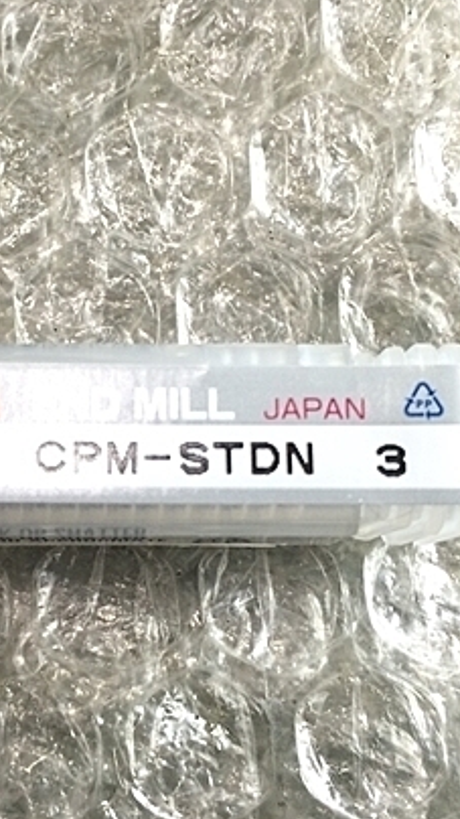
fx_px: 1085
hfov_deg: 23.5
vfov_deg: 41.3
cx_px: 85
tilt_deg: -83.6
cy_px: 434
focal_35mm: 50
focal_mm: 4.15
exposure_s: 1/33
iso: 200
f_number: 2.2
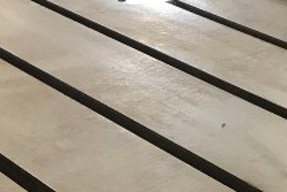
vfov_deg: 10.1
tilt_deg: -23.3
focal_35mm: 136
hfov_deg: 15.0
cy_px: 146
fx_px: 1085
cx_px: 209
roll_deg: +0.3
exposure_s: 1/15
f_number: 1.8
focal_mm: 3.99
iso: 100
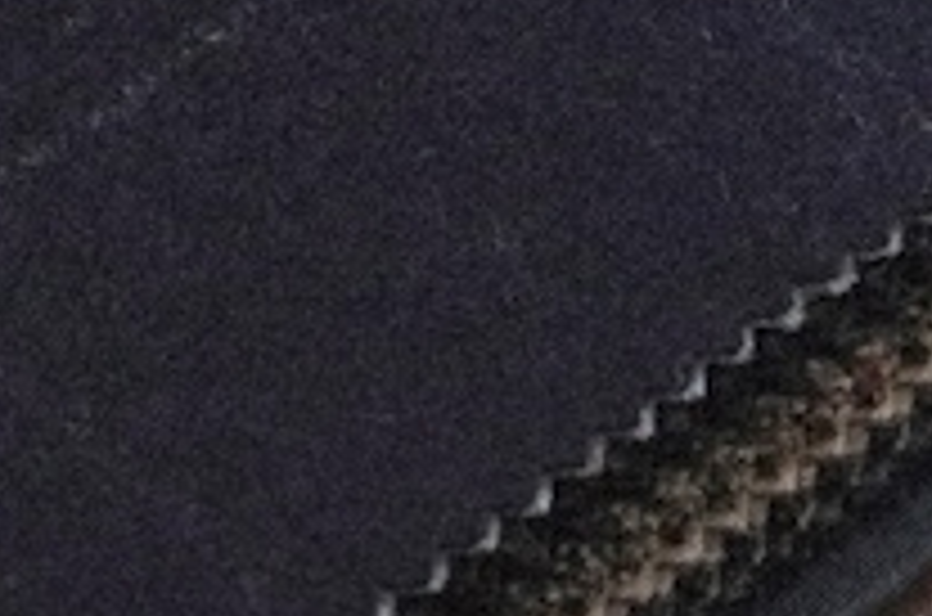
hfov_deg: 8.1
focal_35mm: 254
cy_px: 25
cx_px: 59
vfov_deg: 5.4
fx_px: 6561
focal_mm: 55
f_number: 8
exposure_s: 1/125
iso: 6400
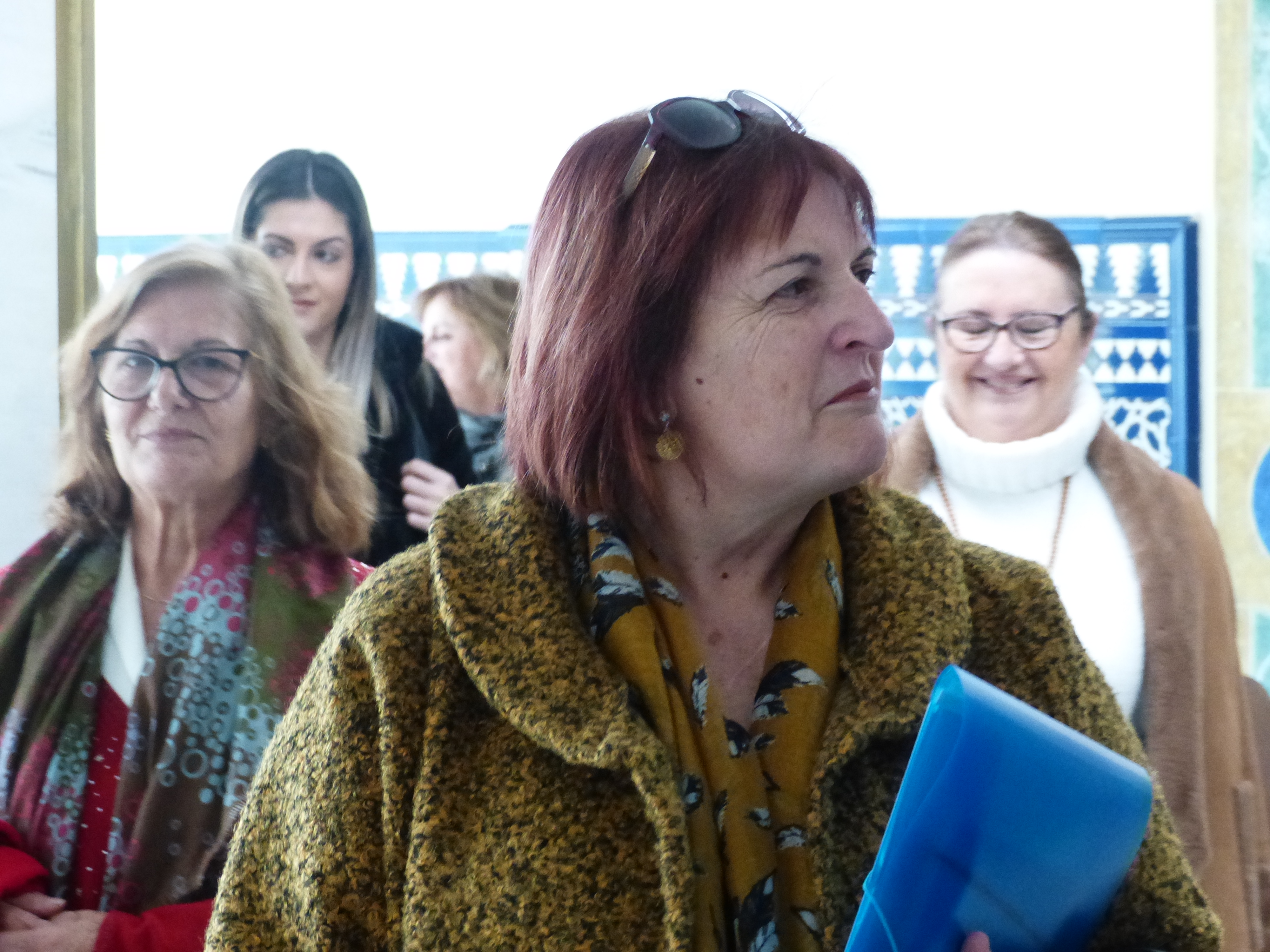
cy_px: 476
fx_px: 5210
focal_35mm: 142
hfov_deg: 13.9
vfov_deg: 10.4
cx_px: 635
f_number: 3.2
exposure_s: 1/80
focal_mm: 25.6
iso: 800
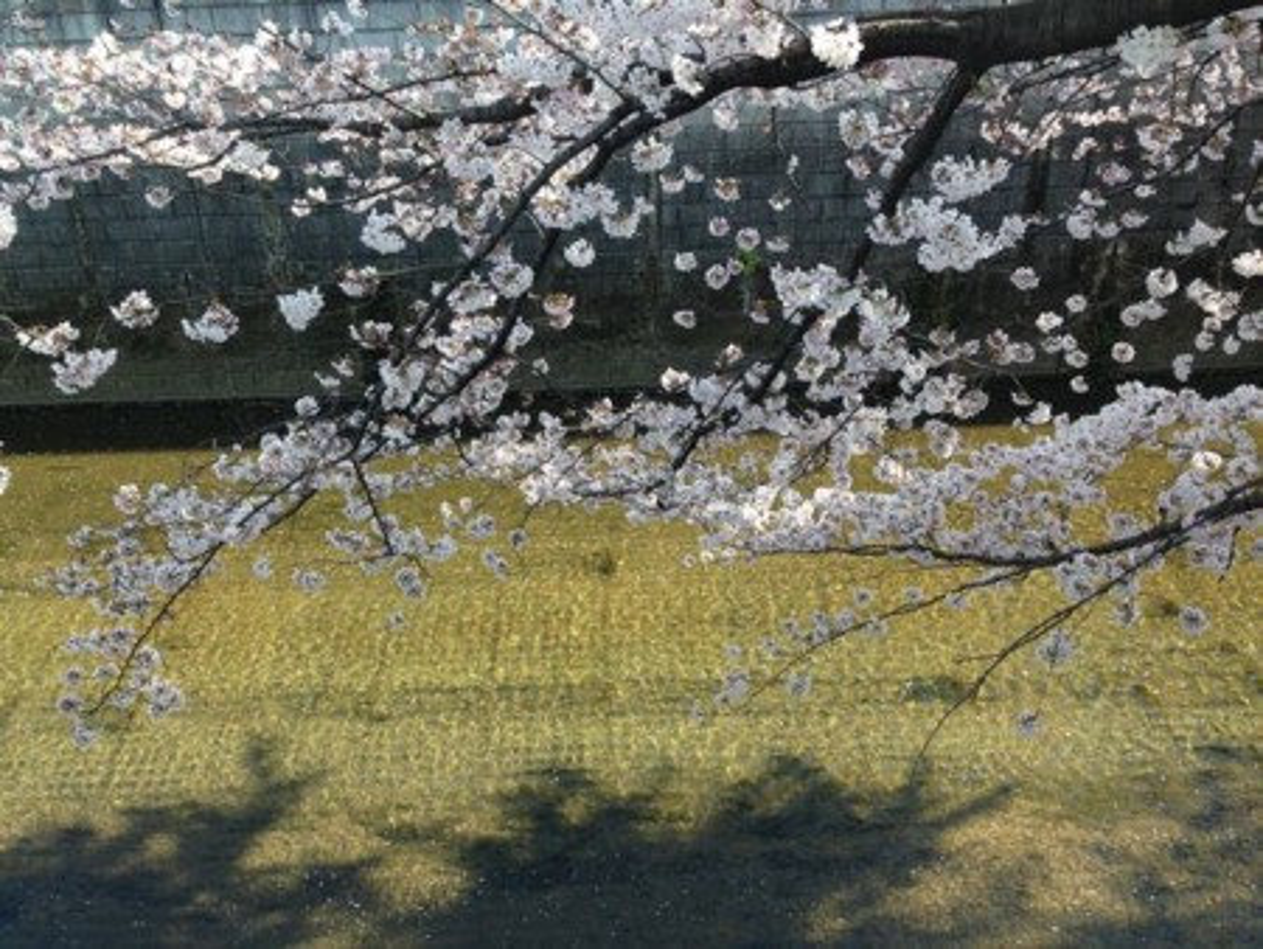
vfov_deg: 43.0
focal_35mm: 33
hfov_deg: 55.3
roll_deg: +2.7
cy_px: 474
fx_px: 1205
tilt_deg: -34.3
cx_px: 632
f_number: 2.4
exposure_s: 1/201
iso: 50
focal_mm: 4.12
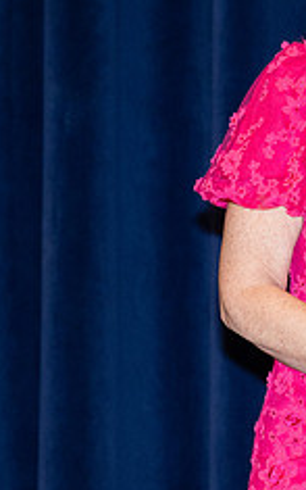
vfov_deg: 4.5
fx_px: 6214
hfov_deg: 2.8
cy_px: 205
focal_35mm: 466
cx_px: 600
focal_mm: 140
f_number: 5.6
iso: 1000
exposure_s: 1/160
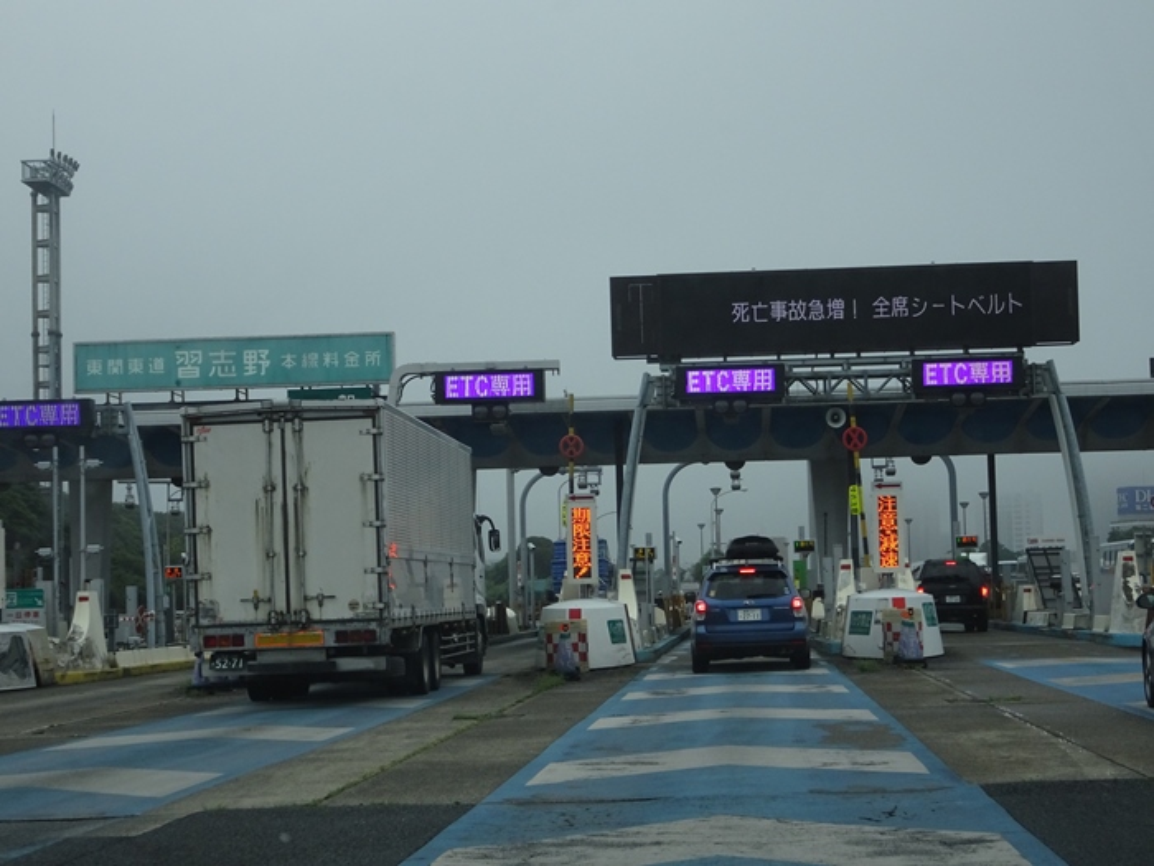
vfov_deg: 22.3
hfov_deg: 29.4
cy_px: 433
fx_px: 2200
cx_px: 577
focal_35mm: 66
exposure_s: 1/320
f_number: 4.5
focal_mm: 11.32
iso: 160
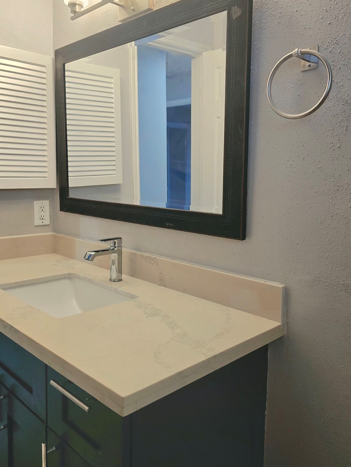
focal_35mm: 29
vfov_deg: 61.5
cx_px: 155
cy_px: 204
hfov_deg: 48.1
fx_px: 392
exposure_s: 1/120
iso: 80
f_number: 1.7
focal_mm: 6.3
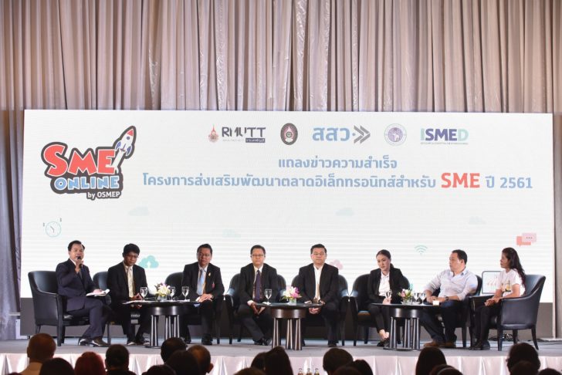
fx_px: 1484
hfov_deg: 21.5
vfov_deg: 14.4
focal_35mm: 95
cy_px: 188
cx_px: 281
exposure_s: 1/80
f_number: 5.6
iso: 1600
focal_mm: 95
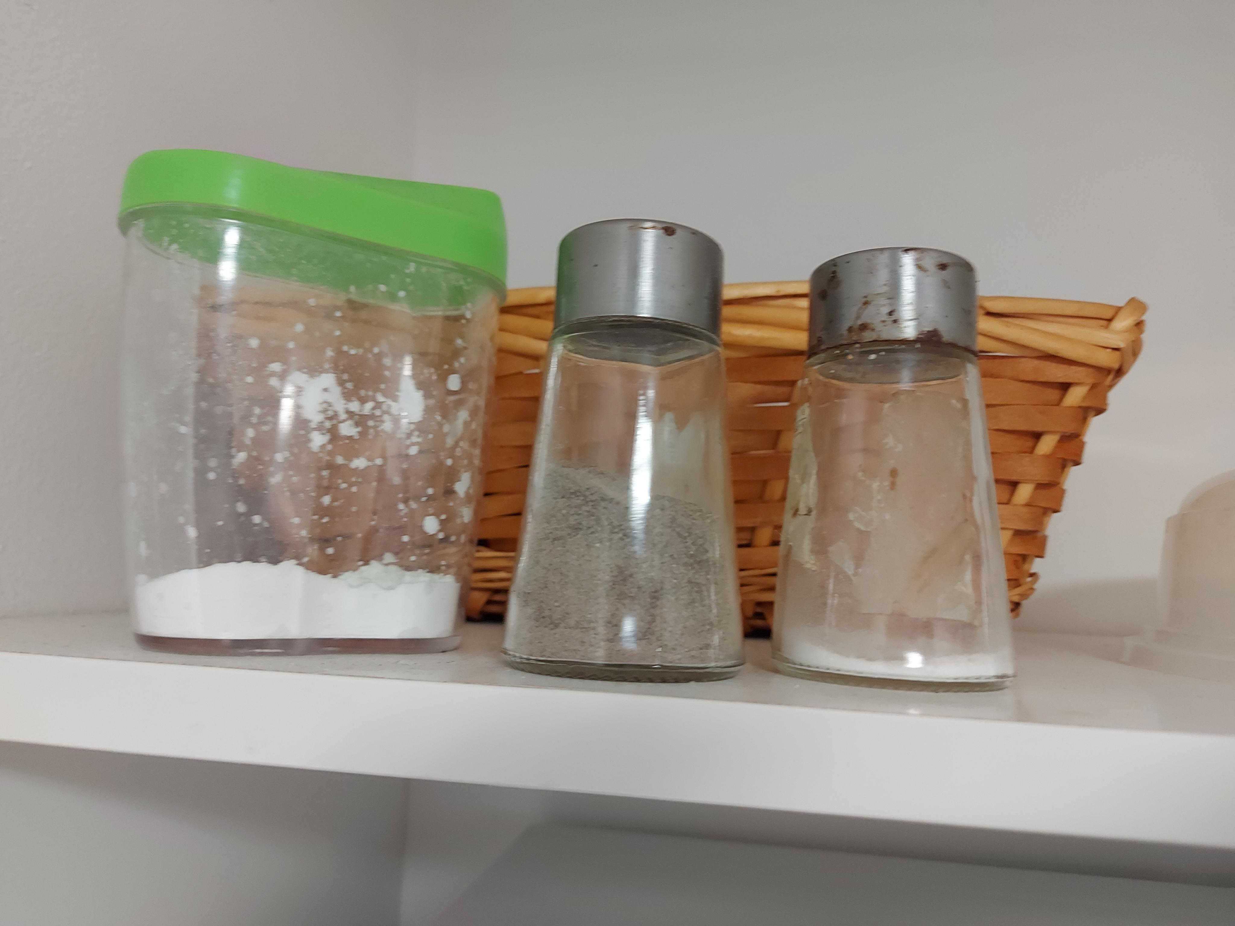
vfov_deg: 56.8
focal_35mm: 24
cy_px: 463
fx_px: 856
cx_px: 618
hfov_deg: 71.6
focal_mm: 5.23
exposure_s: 1/33
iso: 200
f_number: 1.8
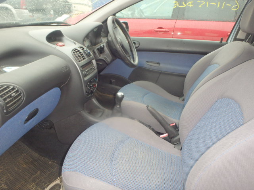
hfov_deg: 63.4
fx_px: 205
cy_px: 95
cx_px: 127
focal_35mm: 28
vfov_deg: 49.7
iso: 250
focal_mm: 5
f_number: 3.9
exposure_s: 1/30
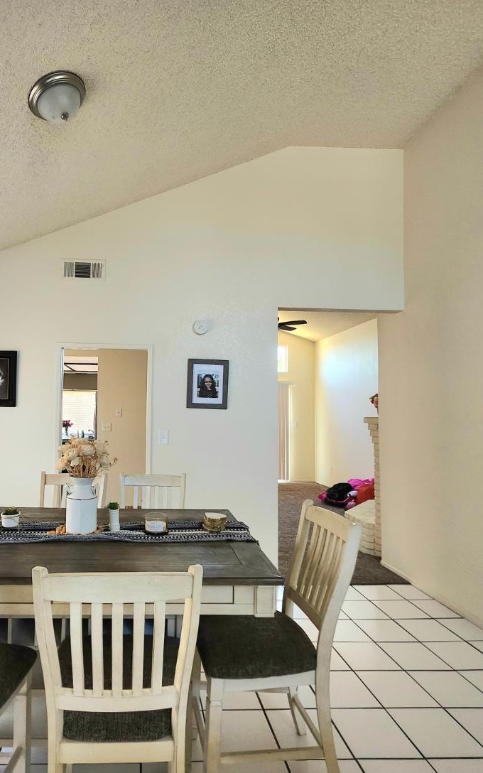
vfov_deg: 88.0
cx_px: 149
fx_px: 400
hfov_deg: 60.3
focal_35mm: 19
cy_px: 391
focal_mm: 1.74
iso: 80
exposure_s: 1/60.2
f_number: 2.2
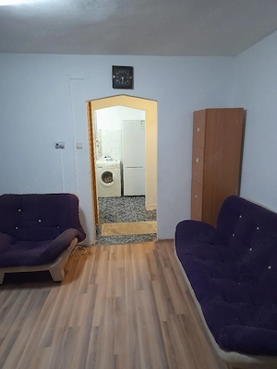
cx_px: 138
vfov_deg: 69.4
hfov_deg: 54.9
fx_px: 267
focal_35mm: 25
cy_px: 184
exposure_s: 1/33
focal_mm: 4.6
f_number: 2
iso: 400
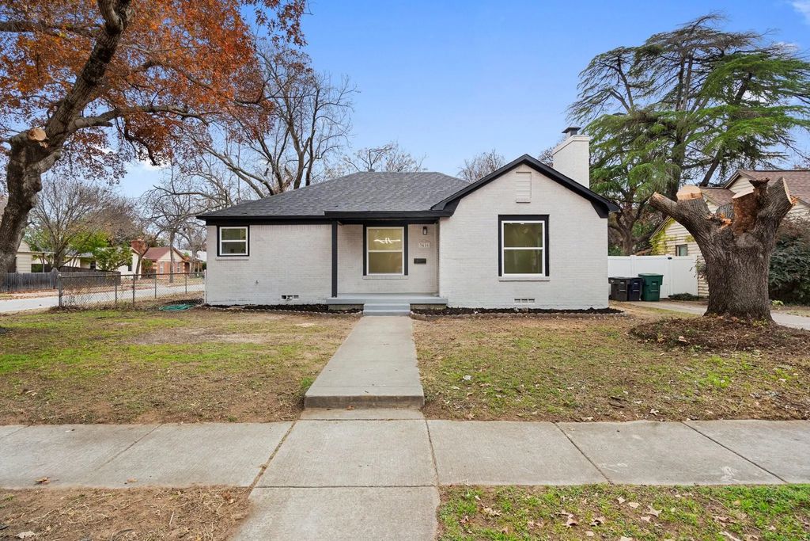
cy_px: 270
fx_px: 428
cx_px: 405
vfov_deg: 64.6
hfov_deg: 86.9
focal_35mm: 19
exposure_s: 1/30
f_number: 9
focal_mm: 19
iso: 200
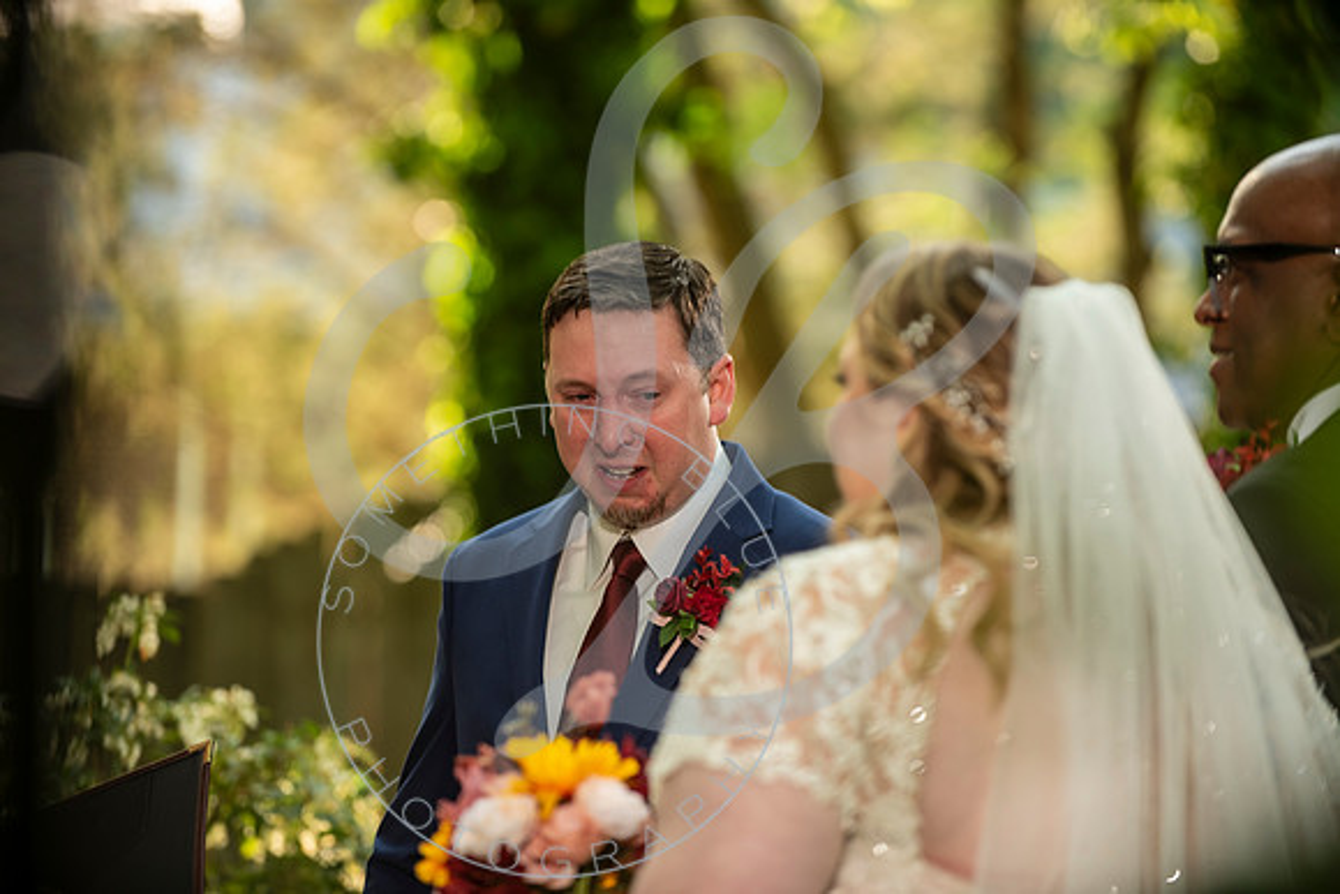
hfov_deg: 12.1
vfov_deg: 8.1
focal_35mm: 170
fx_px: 6329
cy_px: 447
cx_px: 670
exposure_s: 1/200
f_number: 2.8
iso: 250
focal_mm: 170
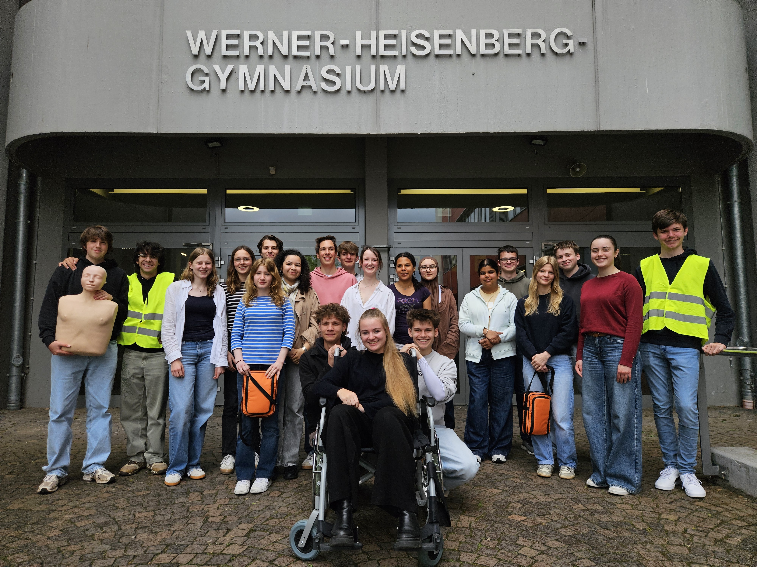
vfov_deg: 58.9
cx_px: 378
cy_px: 284
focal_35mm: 23
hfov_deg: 73.9
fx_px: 503
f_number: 1.8
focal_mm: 5.4
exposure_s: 1/2000
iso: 80
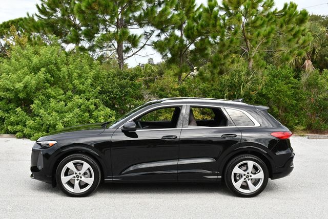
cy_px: 110
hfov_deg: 38.2
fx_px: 474
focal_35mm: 52
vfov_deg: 26.0
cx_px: 164
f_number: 8
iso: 200
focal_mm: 26
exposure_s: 1/250
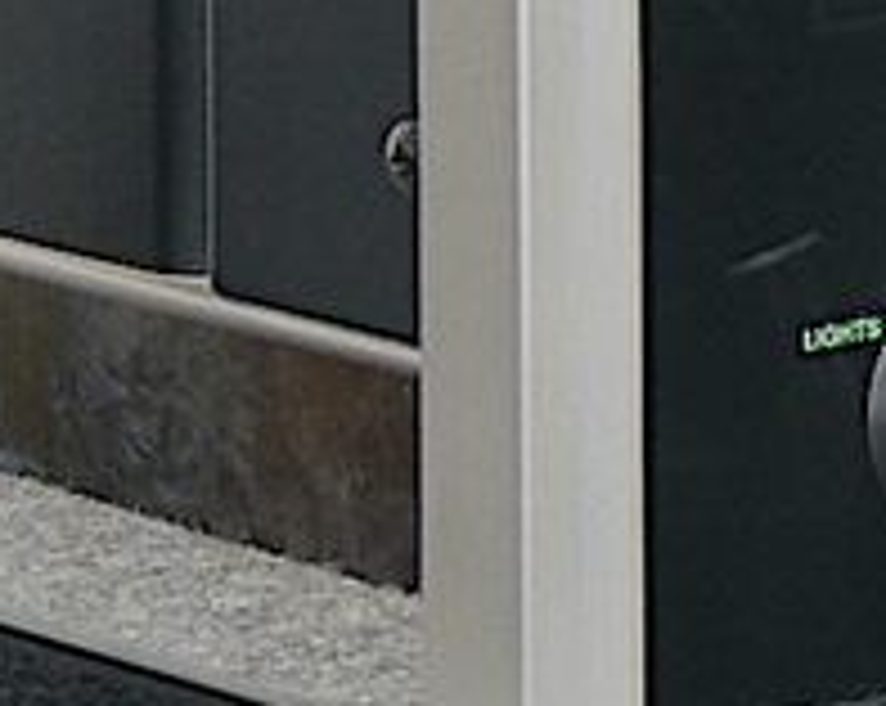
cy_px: -184
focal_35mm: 429
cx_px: 1057
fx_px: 11233
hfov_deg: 4.5
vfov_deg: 3.6
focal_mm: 16.1
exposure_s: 1/3.2
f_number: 4.9
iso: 100
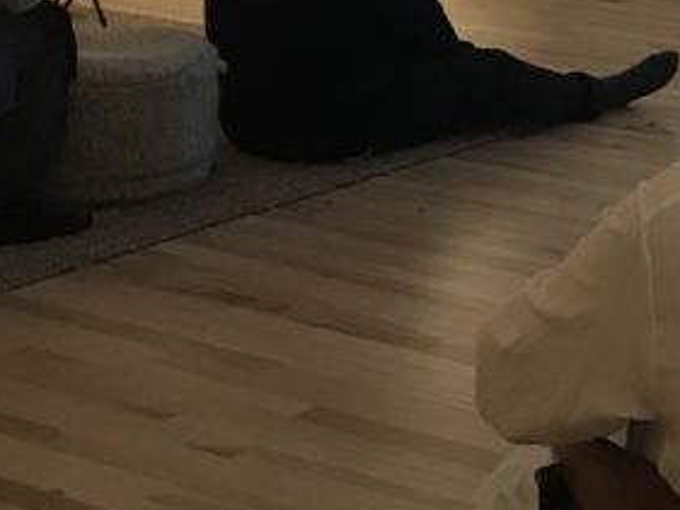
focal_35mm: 102
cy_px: -285
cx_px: 1053
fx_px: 2005
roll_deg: -2.4
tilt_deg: -2.8
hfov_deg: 17.2
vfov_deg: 13.6
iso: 100
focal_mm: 3.99
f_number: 1.8
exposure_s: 1/9
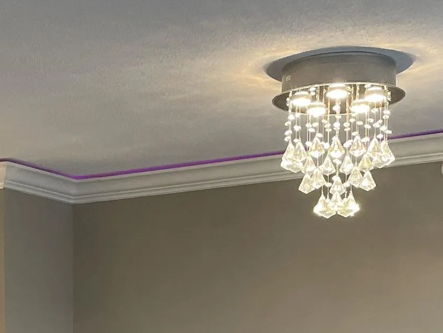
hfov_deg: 20.0
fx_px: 1242
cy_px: 490
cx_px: 99
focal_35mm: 97
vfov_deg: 14.3
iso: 125
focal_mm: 4.2
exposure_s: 1/120
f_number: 1.6
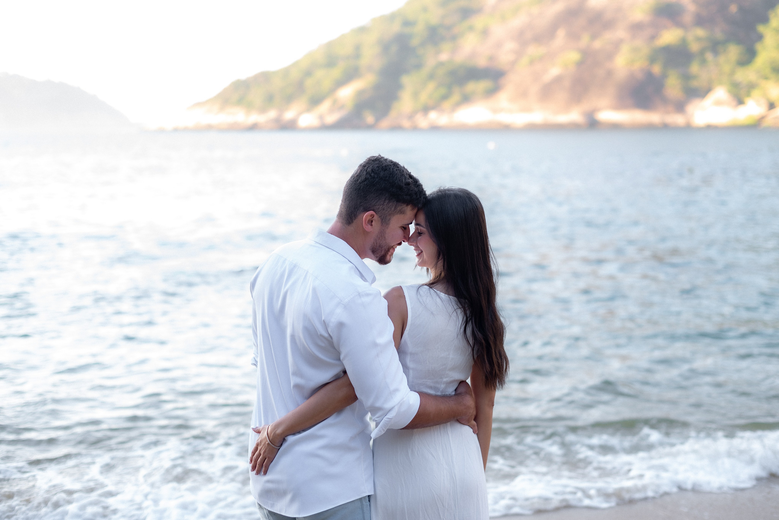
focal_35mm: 56
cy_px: 242
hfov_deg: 35.8
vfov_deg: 24.3
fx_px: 1205
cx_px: 426
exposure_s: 1/160
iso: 64
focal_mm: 50
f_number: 2.2
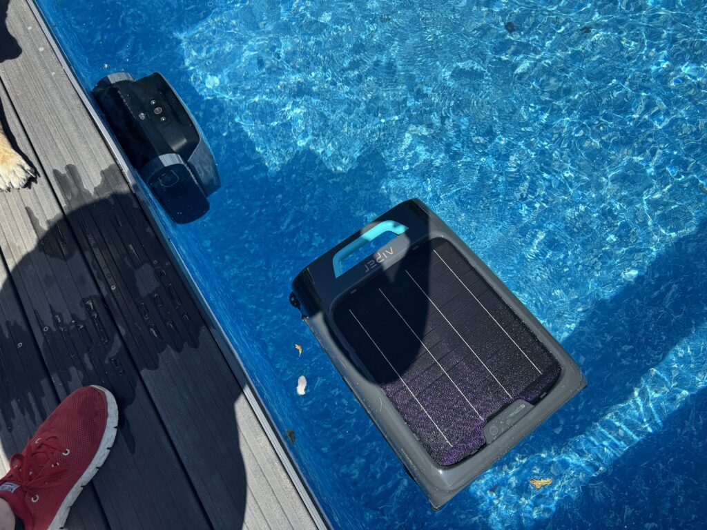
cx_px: 354
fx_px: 490
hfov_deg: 71.6
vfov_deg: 56.8
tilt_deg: -66.7
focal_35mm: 24
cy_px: 265
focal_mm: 6.76
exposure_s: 1/3096
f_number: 1.78
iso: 80
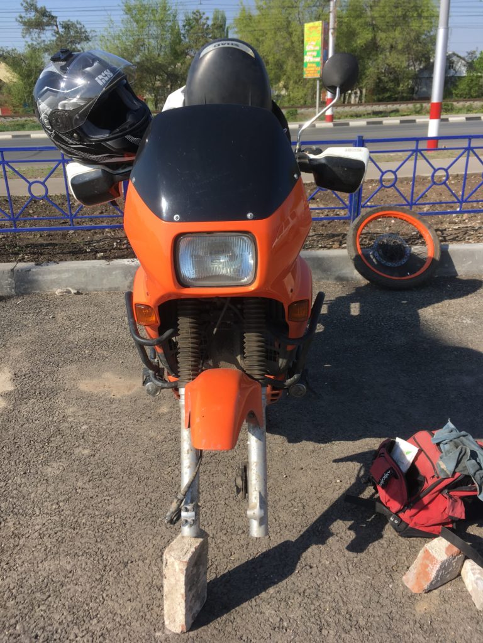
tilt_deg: -23.7
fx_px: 540
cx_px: 242
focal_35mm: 29
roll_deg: +2.3
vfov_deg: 61.7
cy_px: 322
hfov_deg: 48.2
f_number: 2.2
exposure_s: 1/1083
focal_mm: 4.15
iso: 25
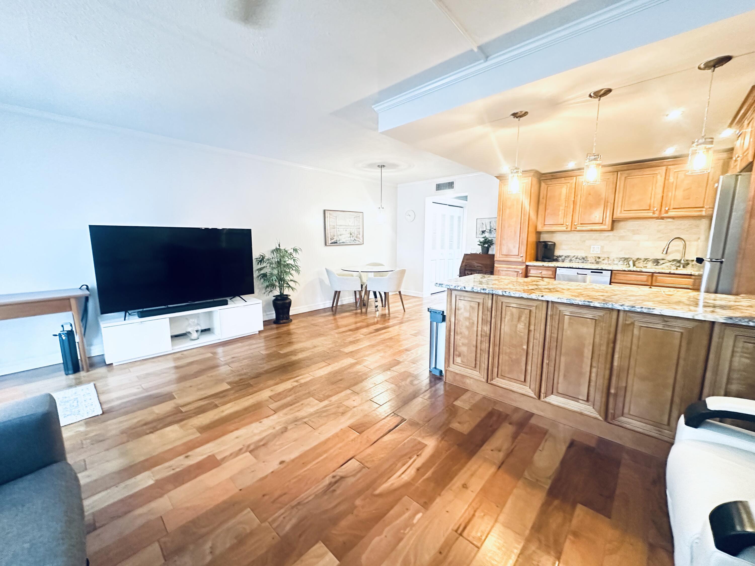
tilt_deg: -7.6
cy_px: 283
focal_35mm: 14
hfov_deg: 102.1
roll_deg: +0.1
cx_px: 378
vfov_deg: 85.7
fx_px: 305
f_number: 2.2
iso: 1000
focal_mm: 2.22
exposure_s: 1/60
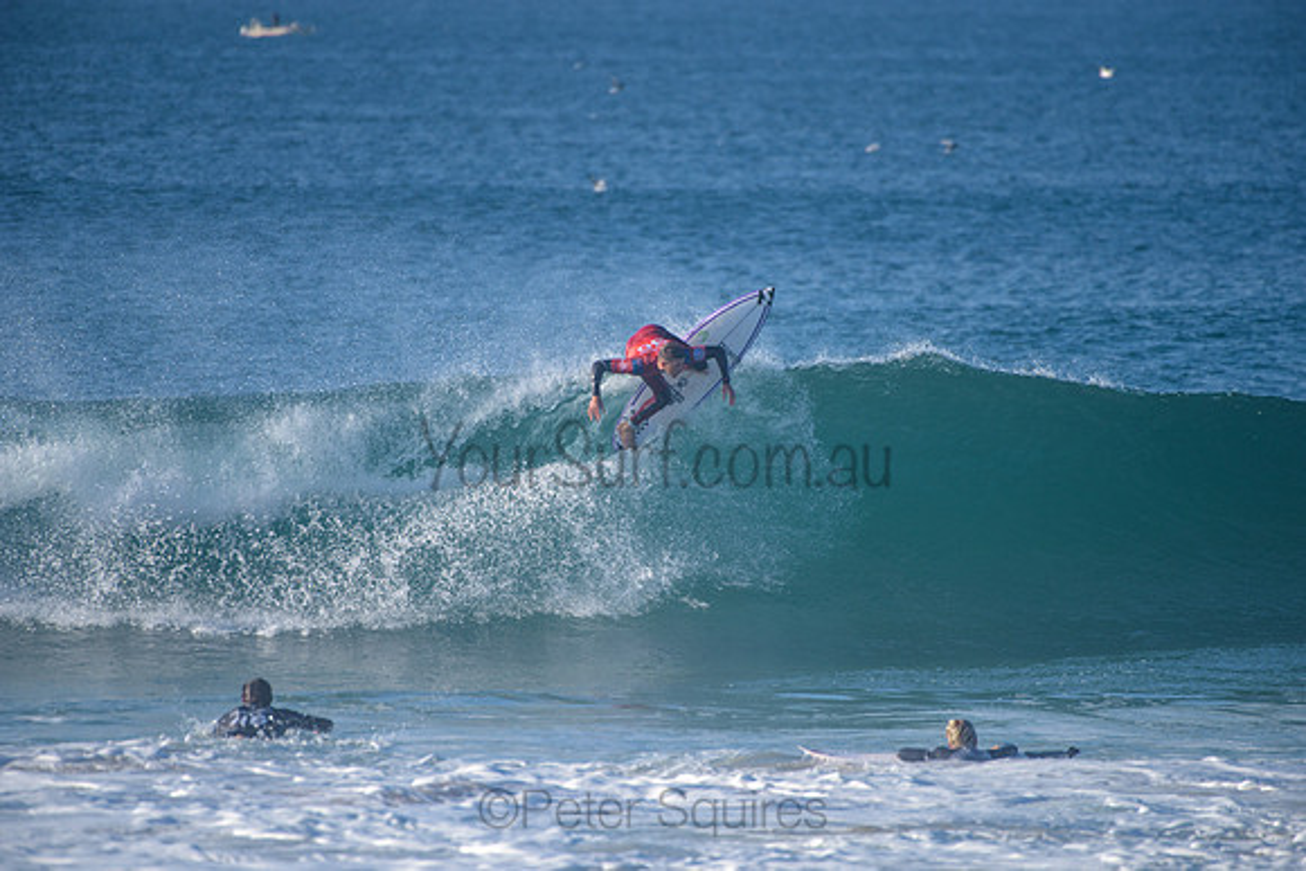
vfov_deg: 2.7
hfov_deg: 4.0
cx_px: 653
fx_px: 18772
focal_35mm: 517
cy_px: 436
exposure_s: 1/2000
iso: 320
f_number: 5.6
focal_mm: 500
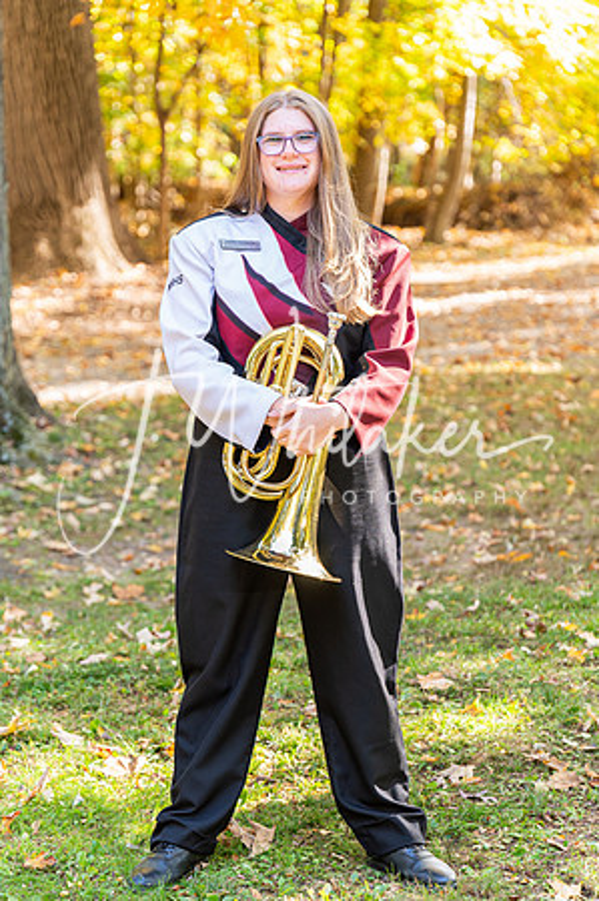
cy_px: 450
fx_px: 2501
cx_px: 300
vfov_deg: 20.4
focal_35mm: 100
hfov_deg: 13.7
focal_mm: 100
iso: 800
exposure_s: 1/200
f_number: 3.8
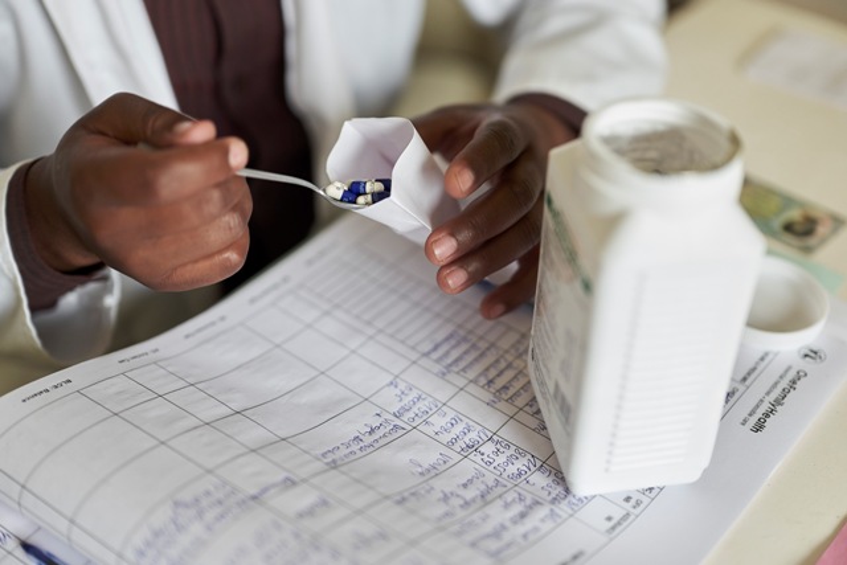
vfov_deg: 27.0
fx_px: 1177
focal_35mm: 50
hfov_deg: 39.6
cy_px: 282
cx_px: 424
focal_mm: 50
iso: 800
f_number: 1.8
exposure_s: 1/640
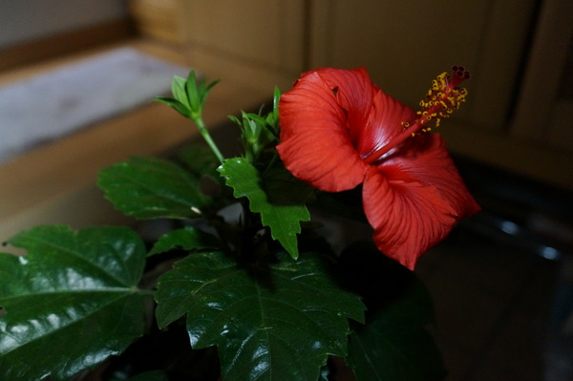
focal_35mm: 32
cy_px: 190
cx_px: 286
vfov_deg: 41.6
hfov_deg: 59.5
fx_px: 501
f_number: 4
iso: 3200
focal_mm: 21
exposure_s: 1/30
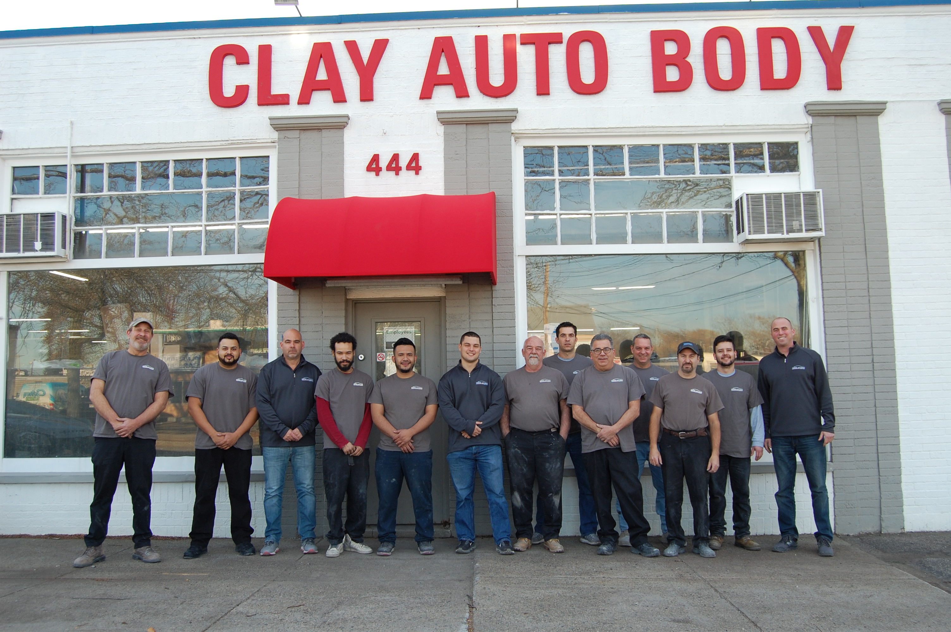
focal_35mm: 33
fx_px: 871
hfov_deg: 57.3
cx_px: 476
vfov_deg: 39.9
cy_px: 316
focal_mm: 22
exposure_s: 1/125
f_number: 5.6
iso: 250
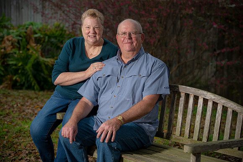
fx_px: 661
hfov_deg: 20.8
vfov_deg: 13.9
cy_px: 81
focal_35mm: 98
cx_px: 122
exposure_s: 1/200
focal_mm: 98
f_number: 4.5
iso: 160
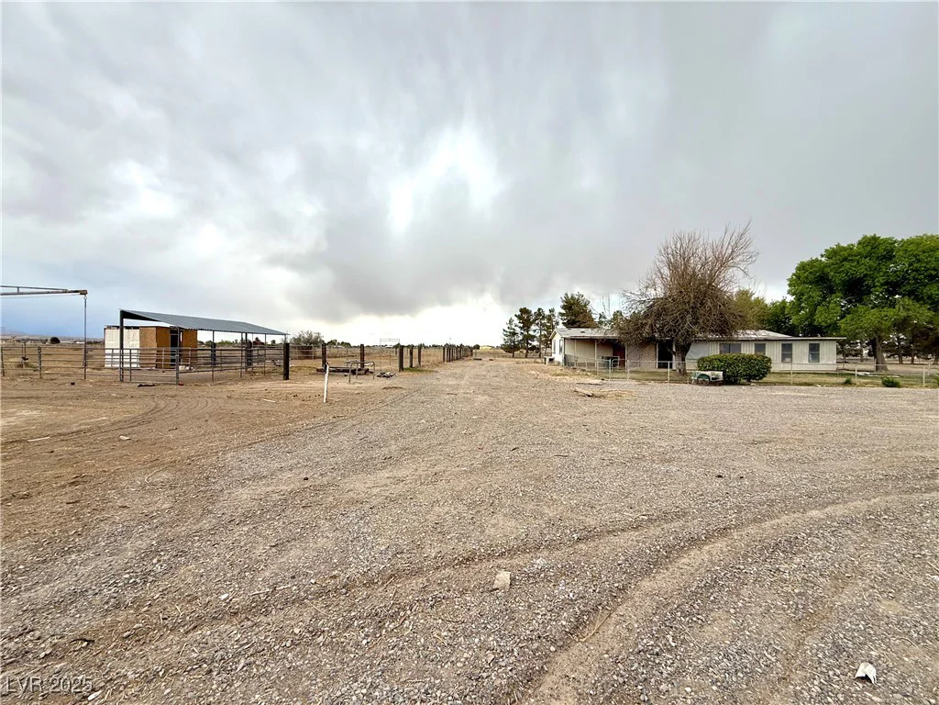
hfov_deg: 102.1
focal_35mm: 14
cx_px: 470
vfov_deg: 85.7
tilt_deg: +0.4
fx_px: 380
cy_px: 352
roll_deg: -0.9
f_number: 2.2
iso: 50
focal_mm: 2.22
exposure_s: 1/564
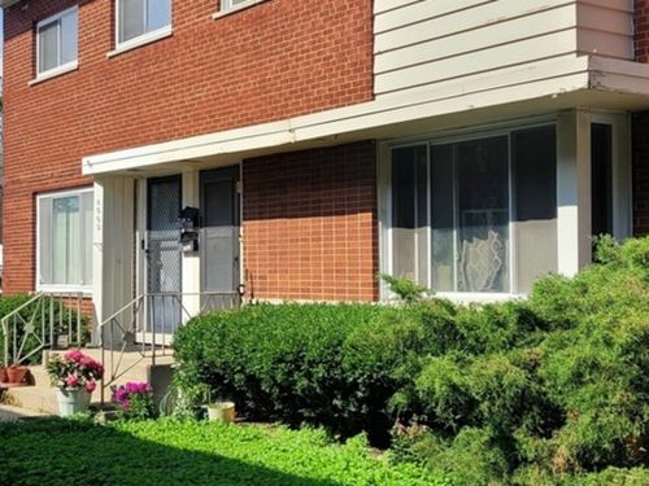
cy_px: 243
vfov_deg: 53.1
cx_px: 324
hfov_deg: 67.3
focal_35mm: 26
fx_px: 487
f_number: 1.8
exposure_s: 1/2500
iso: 40
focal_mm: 5.4
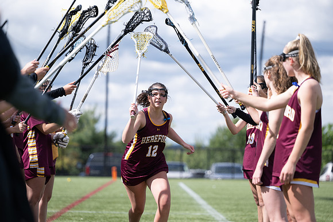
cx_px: 166
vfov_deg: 8.6
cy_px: 111
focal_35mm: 160
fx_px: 1480
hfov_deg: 12.8
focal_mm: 160
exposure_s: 1/2000
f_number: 3.5
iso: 250
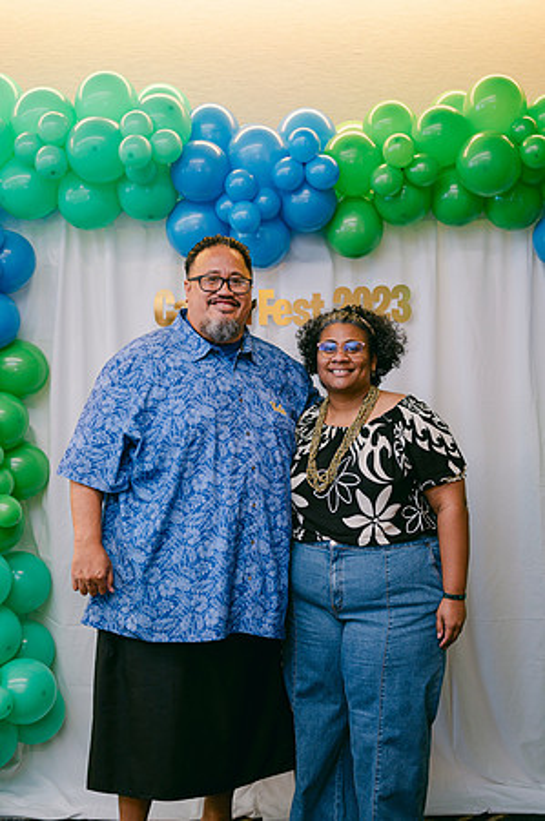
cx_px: 272
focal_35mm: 50
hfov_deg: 26.9
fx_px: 1138
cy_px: 410
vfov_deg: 39.6
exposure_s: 1/100
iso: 640
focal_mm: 50
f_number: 2
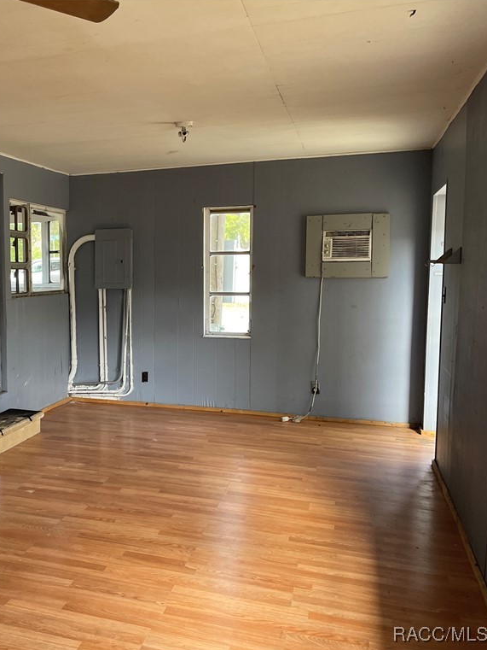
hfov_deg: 38.5
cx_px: 69
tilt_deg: -4.8
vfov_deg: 52.6
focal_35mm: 35
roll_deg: +0.9
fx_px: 656
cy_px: 325
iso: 125
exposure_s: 1/111
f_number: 1.6
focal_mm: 4.2
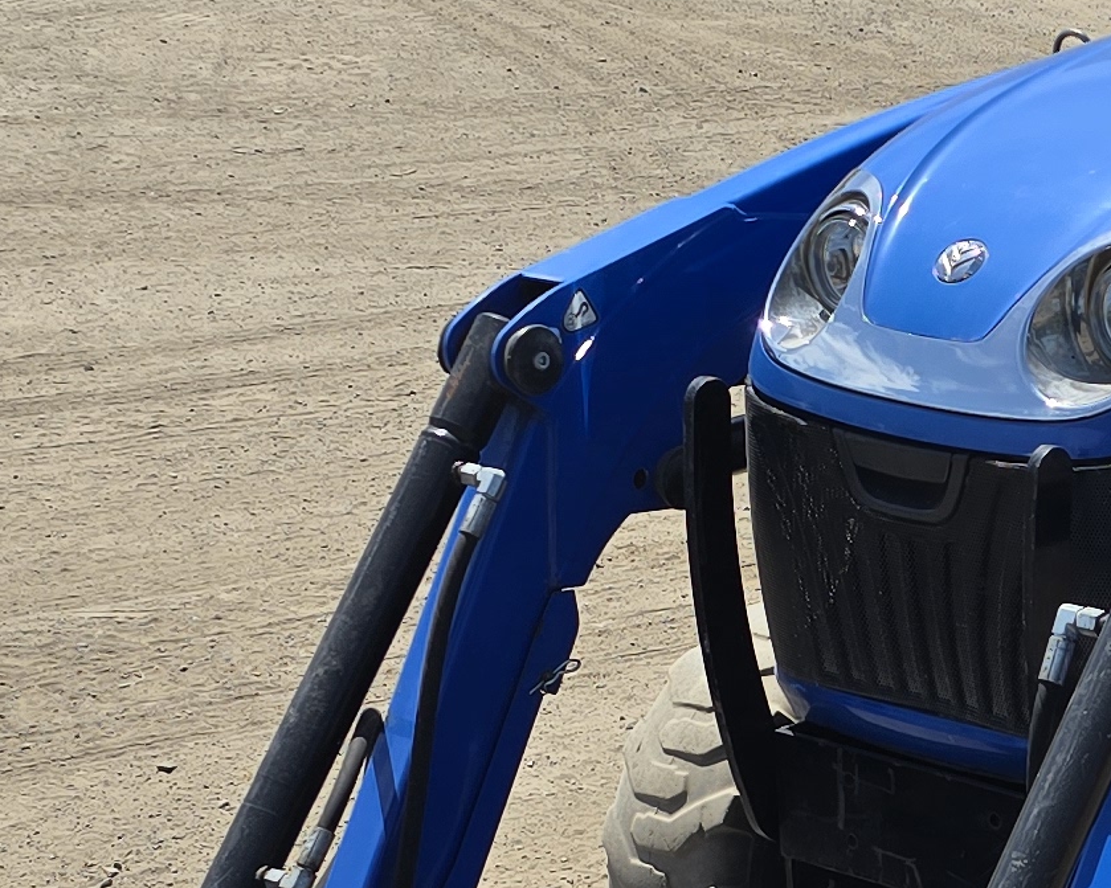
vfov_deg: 14.2
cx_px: 1242
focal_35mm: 107
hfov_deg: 17.3
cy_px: 832
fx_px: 3518
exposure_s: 1/932
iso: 12
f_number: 1.7
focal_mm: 6.3
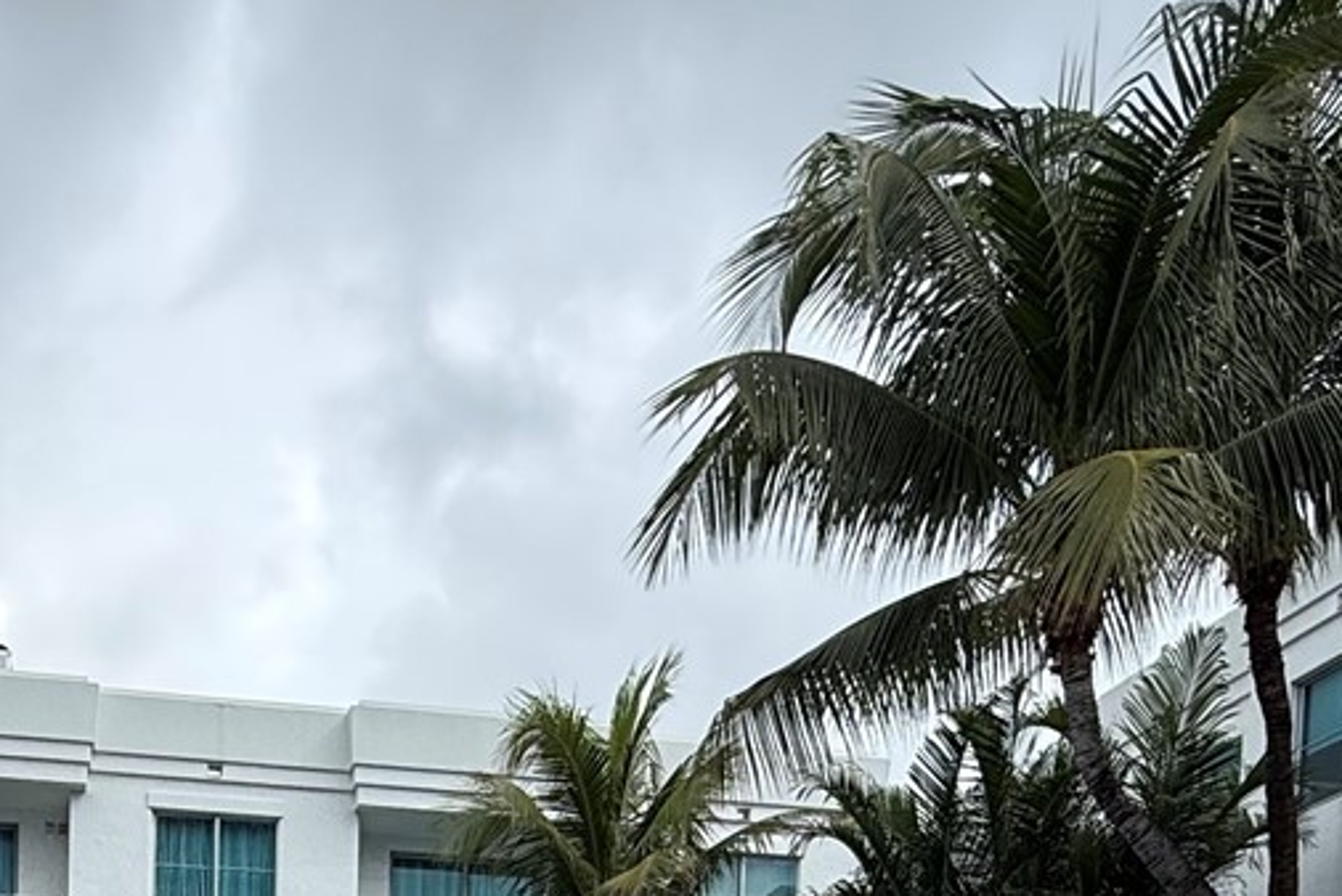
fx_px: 1716
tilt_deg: -4.3
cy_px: 1482
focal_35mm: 46
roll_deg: -1.5
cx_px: 337
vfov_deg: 22.0
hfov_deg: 41.5
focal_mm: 2.22
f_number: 2.2
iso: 50
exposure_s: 1/1285
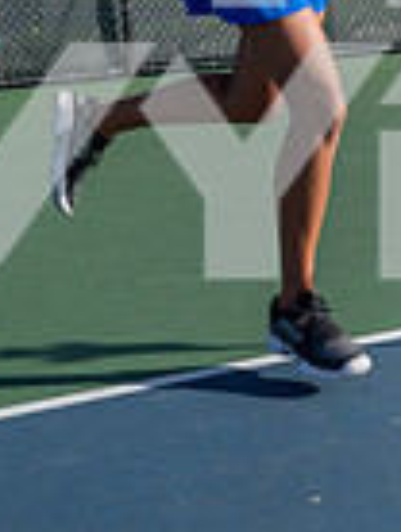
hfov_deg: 15.2
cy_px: -108
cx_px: 343
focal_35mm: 97
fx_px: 1494
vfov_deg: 19.1
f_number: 8
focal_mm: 31
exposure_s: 1/250
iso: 100
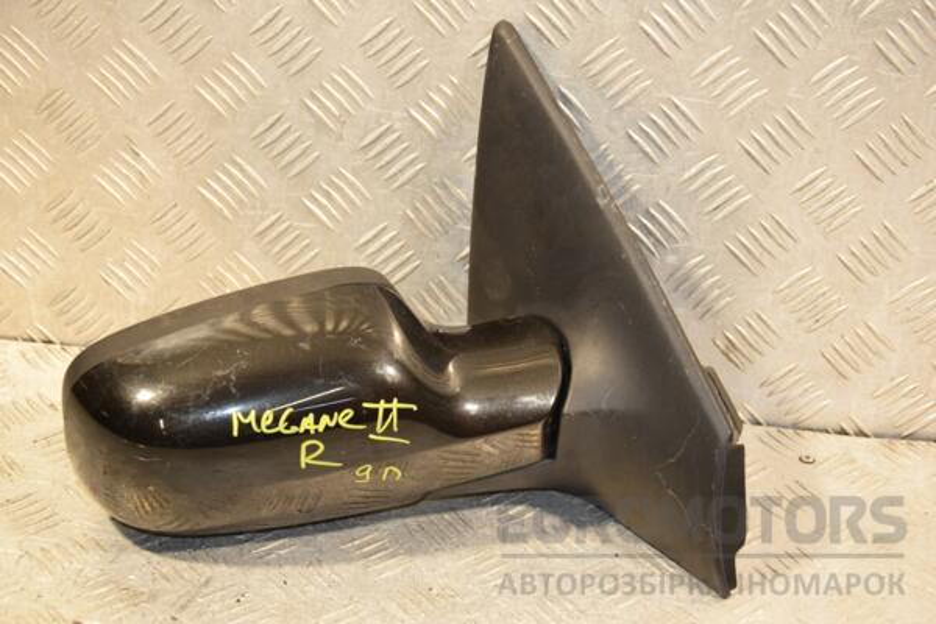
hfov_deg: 26.0
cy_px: 312
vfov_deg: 17.5
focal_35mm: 78
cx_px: 468
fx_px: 2028
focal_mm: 52
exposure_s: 1/100
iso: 800
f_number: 5
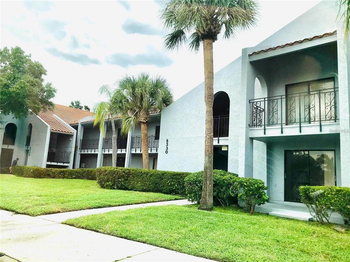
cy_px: 131
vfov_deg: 49.7
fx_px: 283
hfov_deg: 63.4
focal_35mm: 28
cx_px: 175
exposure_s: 1/488
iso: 20
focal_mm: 3.99
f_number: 1.8
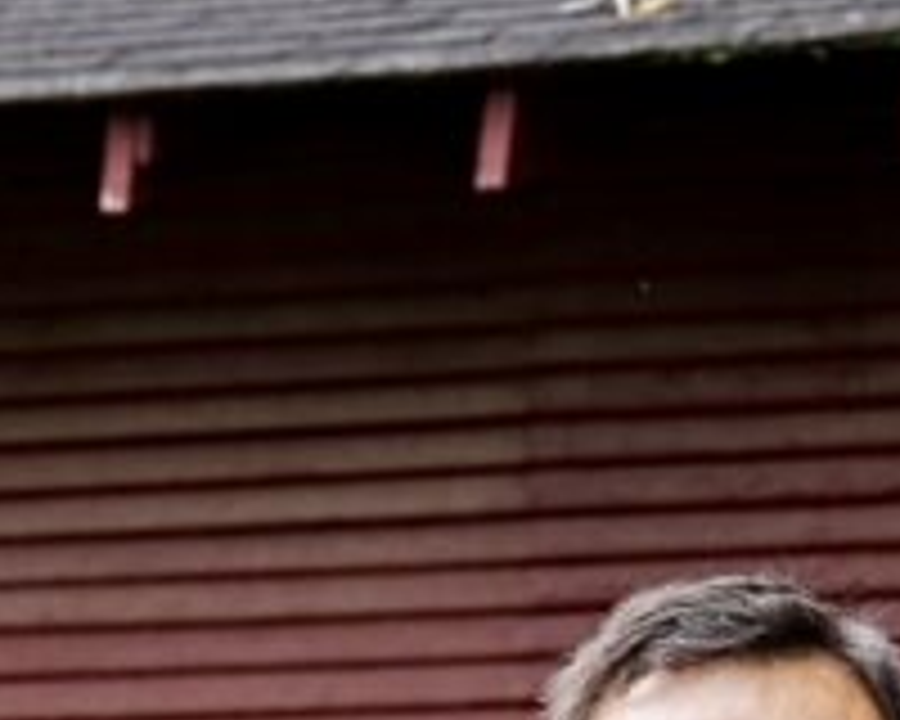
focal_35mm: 372
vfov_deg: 4.1
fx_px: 9909
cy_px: 1764
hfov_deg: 5.2
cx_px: 18
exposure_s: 1/160
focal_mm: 66
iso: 100
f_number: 5.6
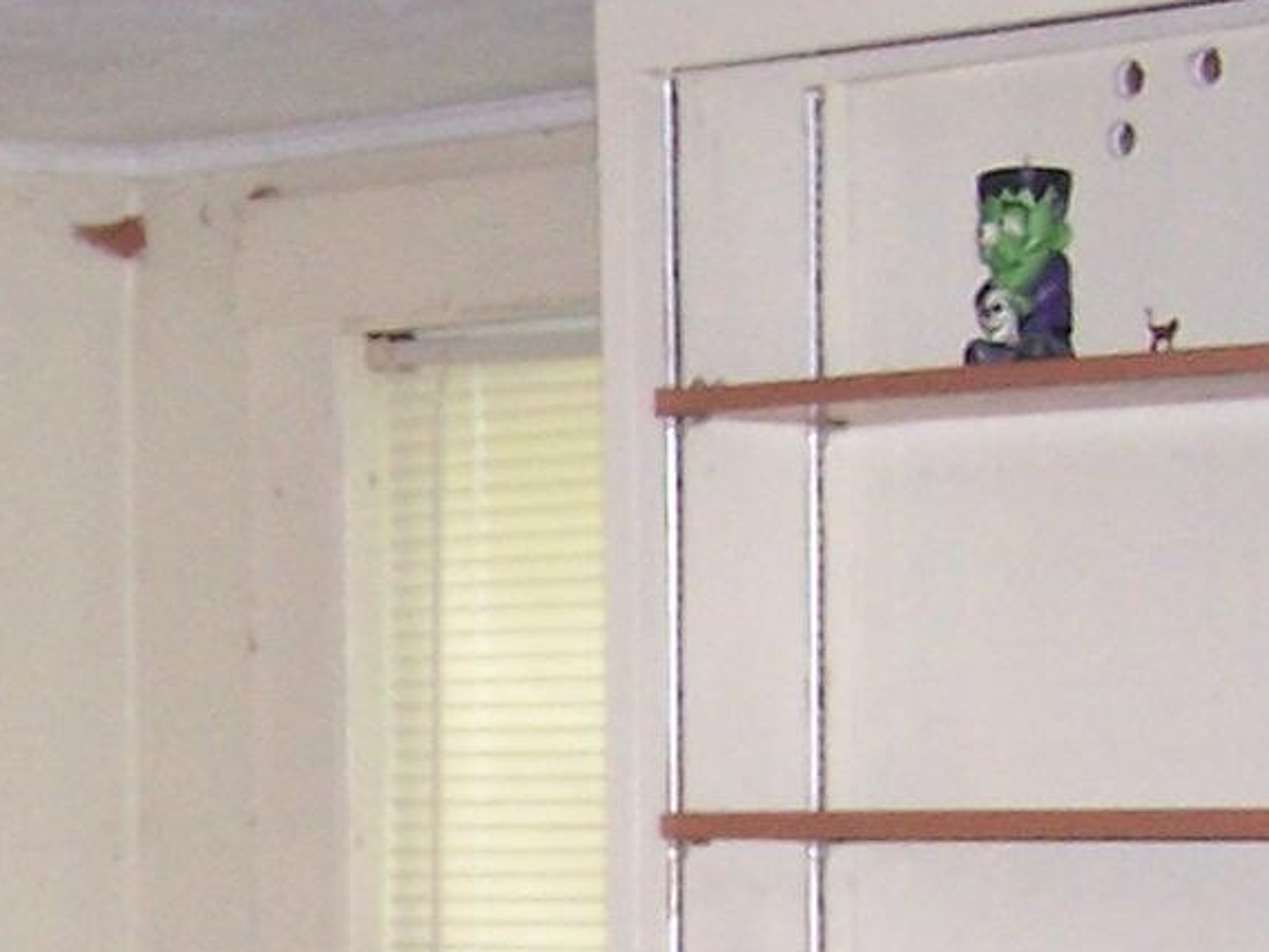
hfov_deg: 11.1
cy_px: 1449
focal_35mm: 172
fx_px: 6307
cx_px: -506
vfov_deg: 8.4
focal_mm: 6.3
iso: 140
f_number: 2.8
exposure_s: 1/60
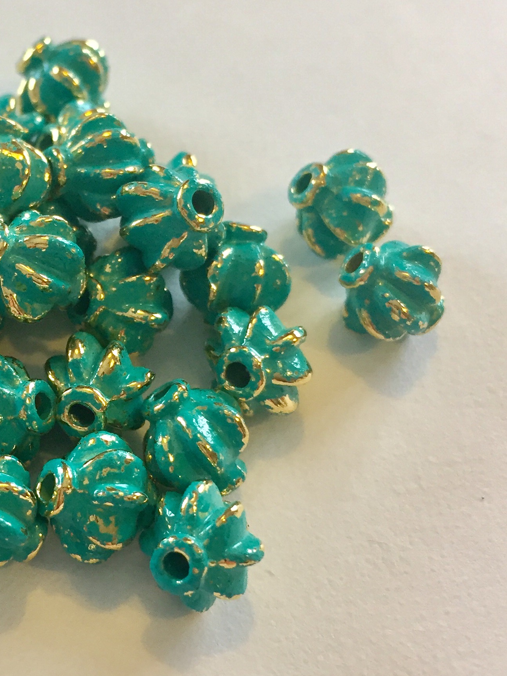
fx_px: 1074
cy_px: 346
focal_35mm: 55
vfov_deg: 34.9
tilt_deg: -59.1
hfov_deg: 25.7
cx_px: 53
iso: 50
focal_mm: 4.15
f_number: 2.2
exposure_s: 1/33
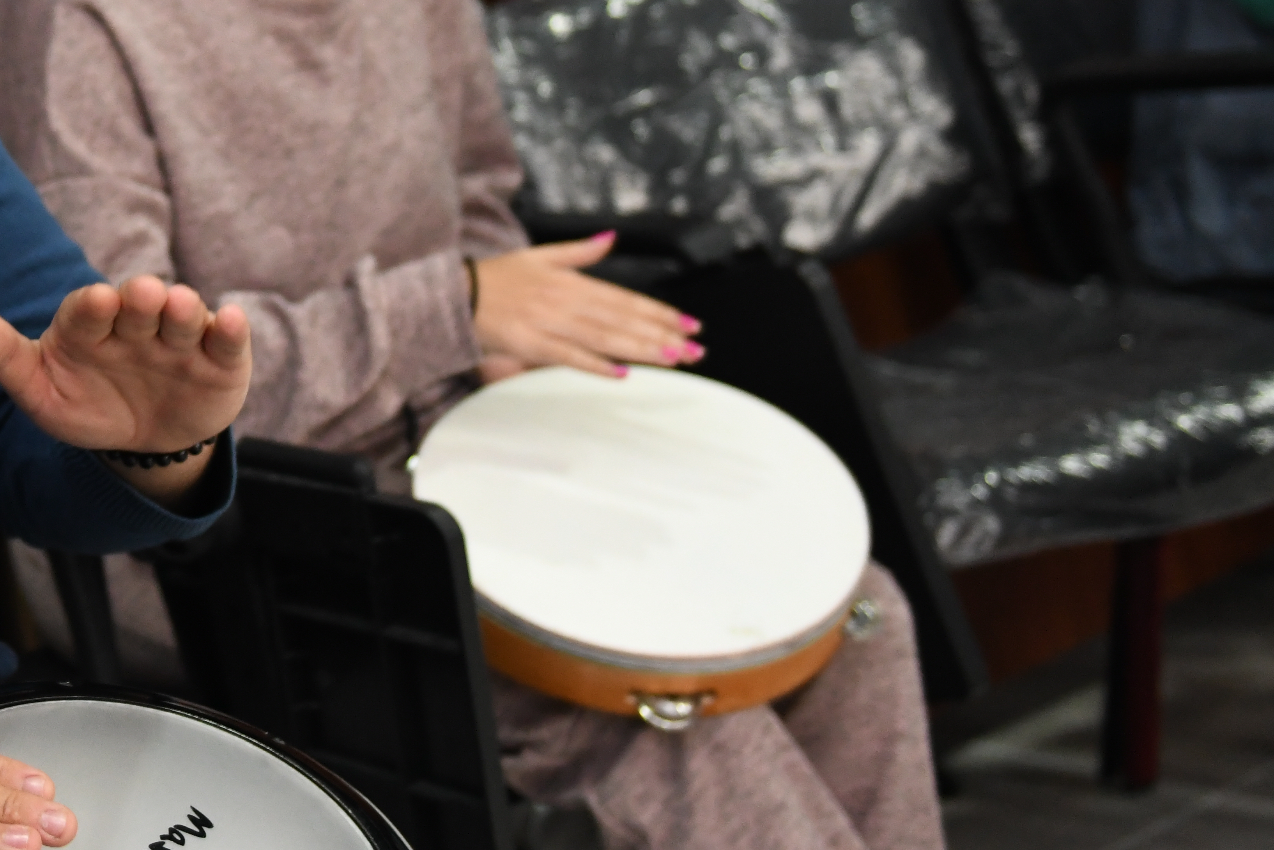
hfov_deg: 20.3
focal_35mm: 96
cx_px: -129
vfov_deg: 14.1
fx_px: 3397
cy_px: 114
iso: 2500
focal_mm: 38
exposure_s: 1/250
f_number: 2.8
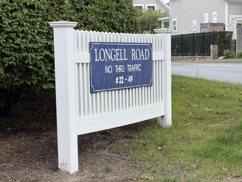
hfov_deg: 19.4
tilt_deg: -3.7
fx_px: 706
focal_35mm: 101
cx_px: 120
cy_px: 91
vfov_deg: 14.6
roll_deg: +0.6
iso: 50
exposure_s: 1/207
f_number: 2.8
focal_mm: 16.89
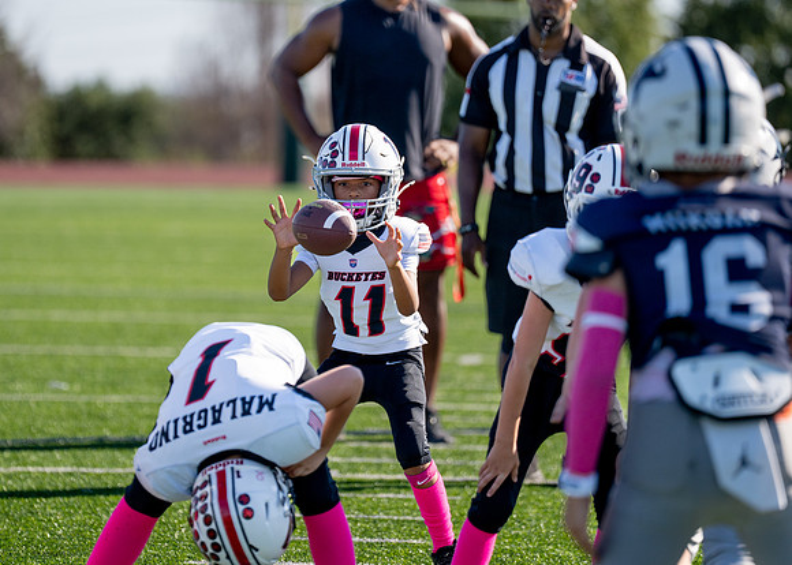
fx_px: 5598
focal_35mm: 249
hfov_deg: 8.1
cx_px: 327
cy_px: 233
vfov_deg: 5.8
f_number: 2.8
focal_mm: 200
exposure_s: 1/4000
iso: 320
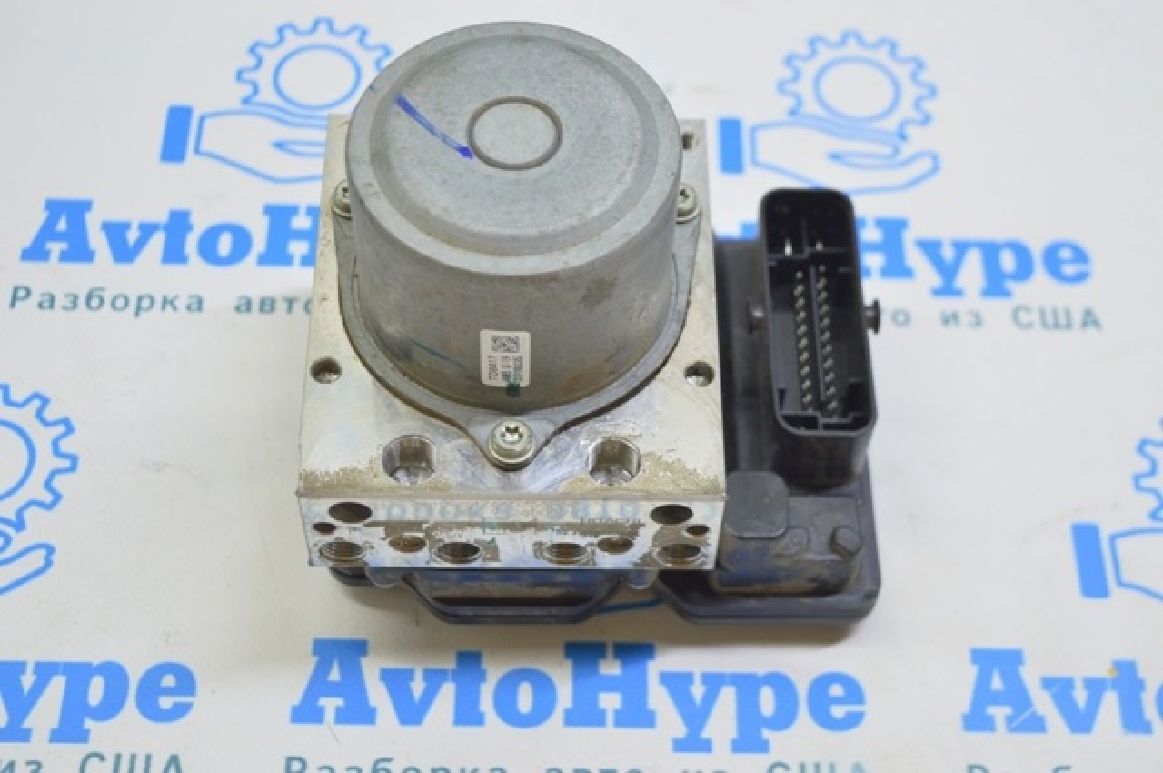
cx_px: 582
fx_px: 1839
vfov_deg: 23.7
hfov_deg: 35.1
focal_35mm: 57
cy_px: 386
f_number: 5.6
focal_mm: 38
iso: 400
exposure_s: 1/20
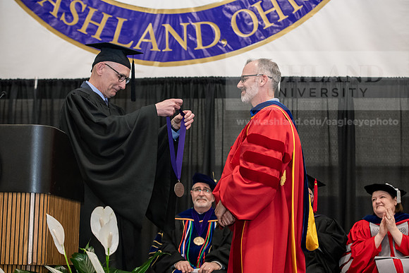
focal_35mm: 70
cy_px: 136
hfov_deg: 28.8
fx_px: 795
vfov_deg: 19.5
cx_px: 204
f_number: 4
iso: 3200
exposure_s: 1/200
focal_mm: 70
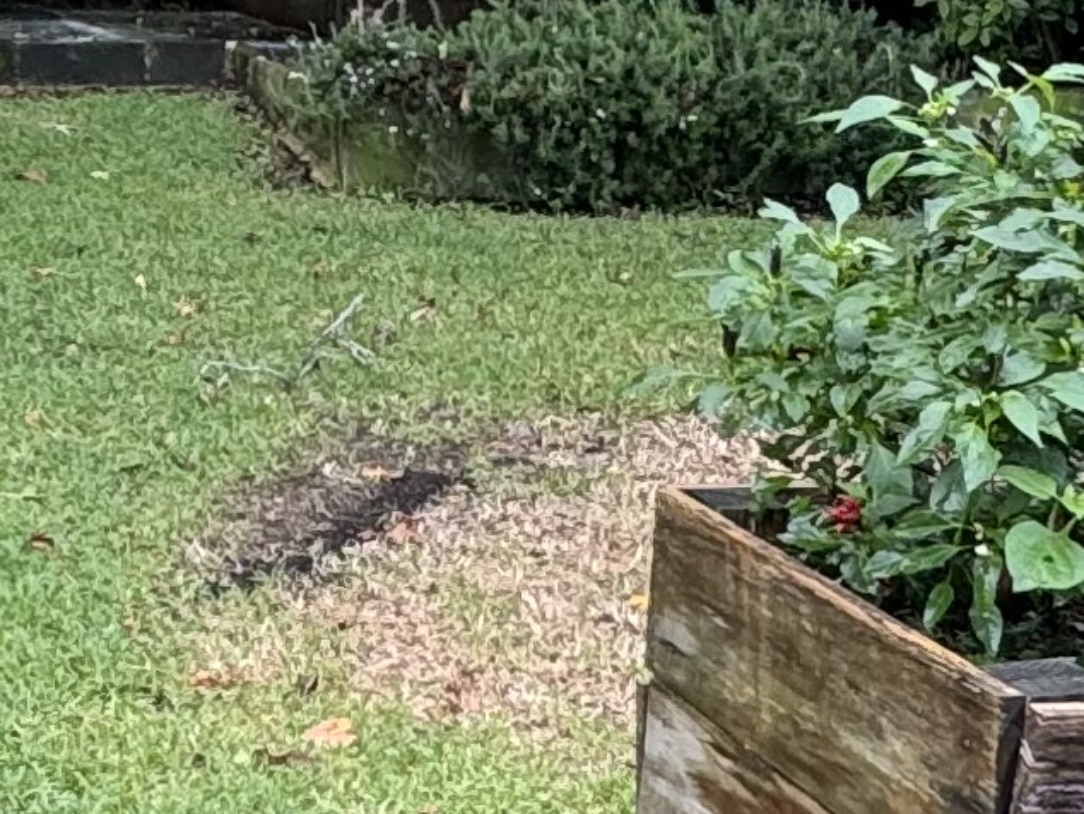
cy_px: 190
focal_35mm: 89
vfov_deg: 16.5
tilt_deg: -5.5
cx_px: -467
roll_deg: +0.3
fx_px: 2788
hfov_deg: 19.6
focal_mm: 2.22
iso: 40
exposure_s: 1/139
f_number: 2.2
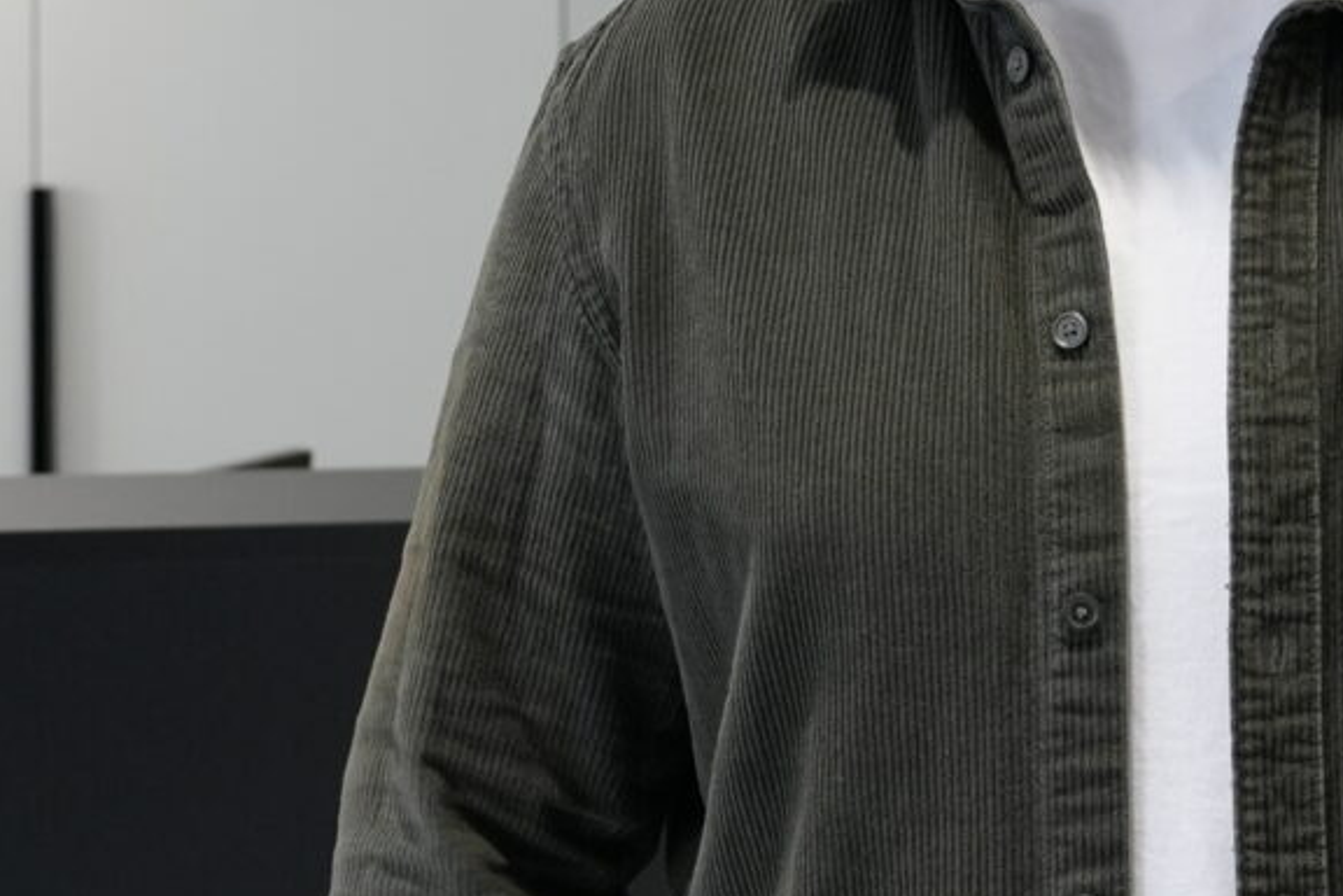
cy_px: 99
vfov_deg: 9.1
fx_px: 5633
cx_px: 632
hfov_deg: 13.6
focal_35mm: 151
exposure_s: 1/160
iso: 1250
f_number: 4
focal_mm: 34
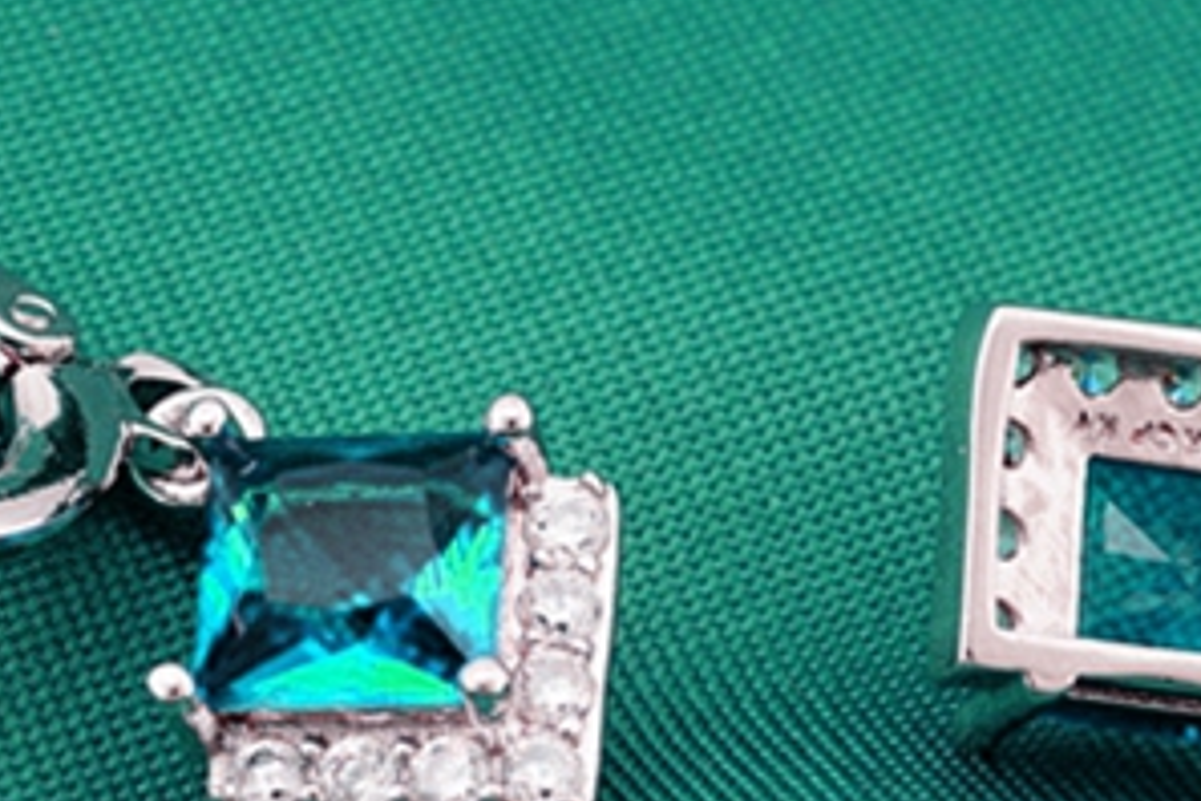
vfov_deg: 6.8
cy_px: 473
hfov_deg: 10.2
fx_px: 6738
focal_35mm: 202
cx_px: 902
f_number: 13
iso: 125
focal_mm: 50
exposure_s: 1/160
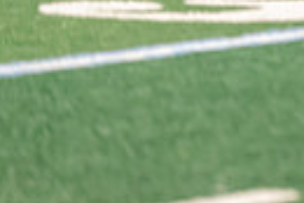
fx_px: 5647
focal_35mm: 668
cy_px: -232
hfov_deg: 3.1
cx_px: 673
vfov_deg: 2.1
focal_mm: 150
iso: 2500
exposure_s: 1/400
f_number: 2.8
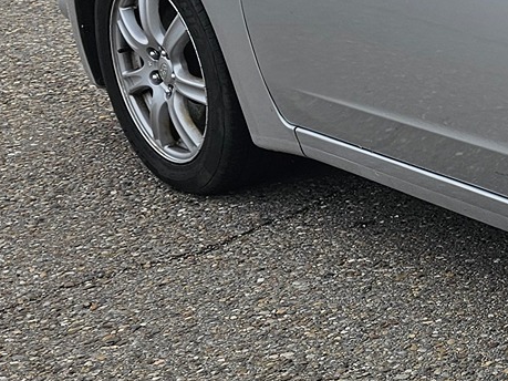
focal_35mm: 101
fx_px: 1482
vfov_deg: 14.5
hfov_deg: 15.5
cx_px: 1020
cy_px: 38
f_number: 1.7
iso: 10
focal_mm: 6.3
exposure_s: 1/433
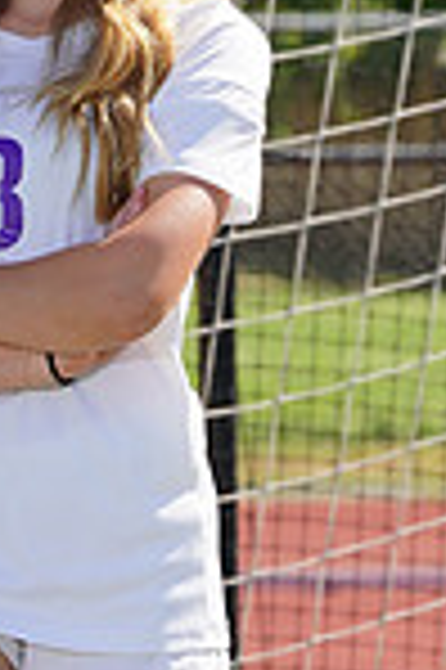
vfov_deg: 2.4
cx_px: -32
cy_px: 737
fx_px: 15813
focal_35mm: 849
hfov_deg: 1.6
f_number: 11
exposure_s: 1/250
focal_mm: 218
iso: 200
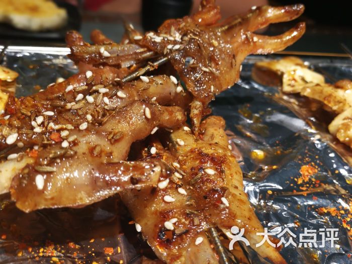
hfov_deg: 58.4
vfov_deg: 45.4
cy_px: 132
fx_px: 315
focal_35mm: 31
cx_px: 176
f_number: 4
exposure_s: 1/33.3
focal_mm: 3.95
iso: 200
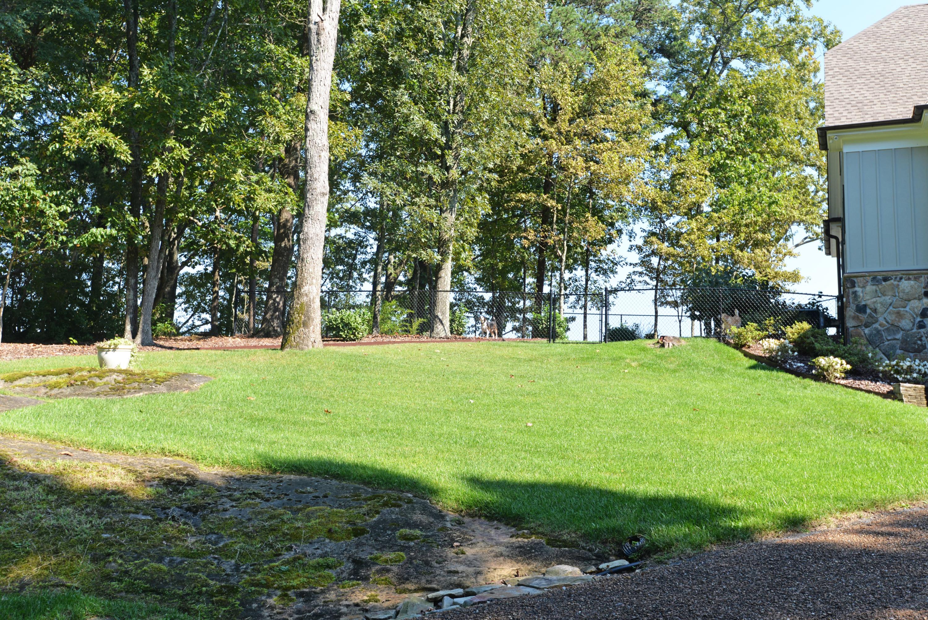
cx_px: 464
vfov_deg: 37.9
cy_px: 310
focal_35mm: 35
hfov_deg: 54.4
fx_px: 902
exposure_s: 1/200
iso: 200
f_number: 7.1
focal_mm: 35
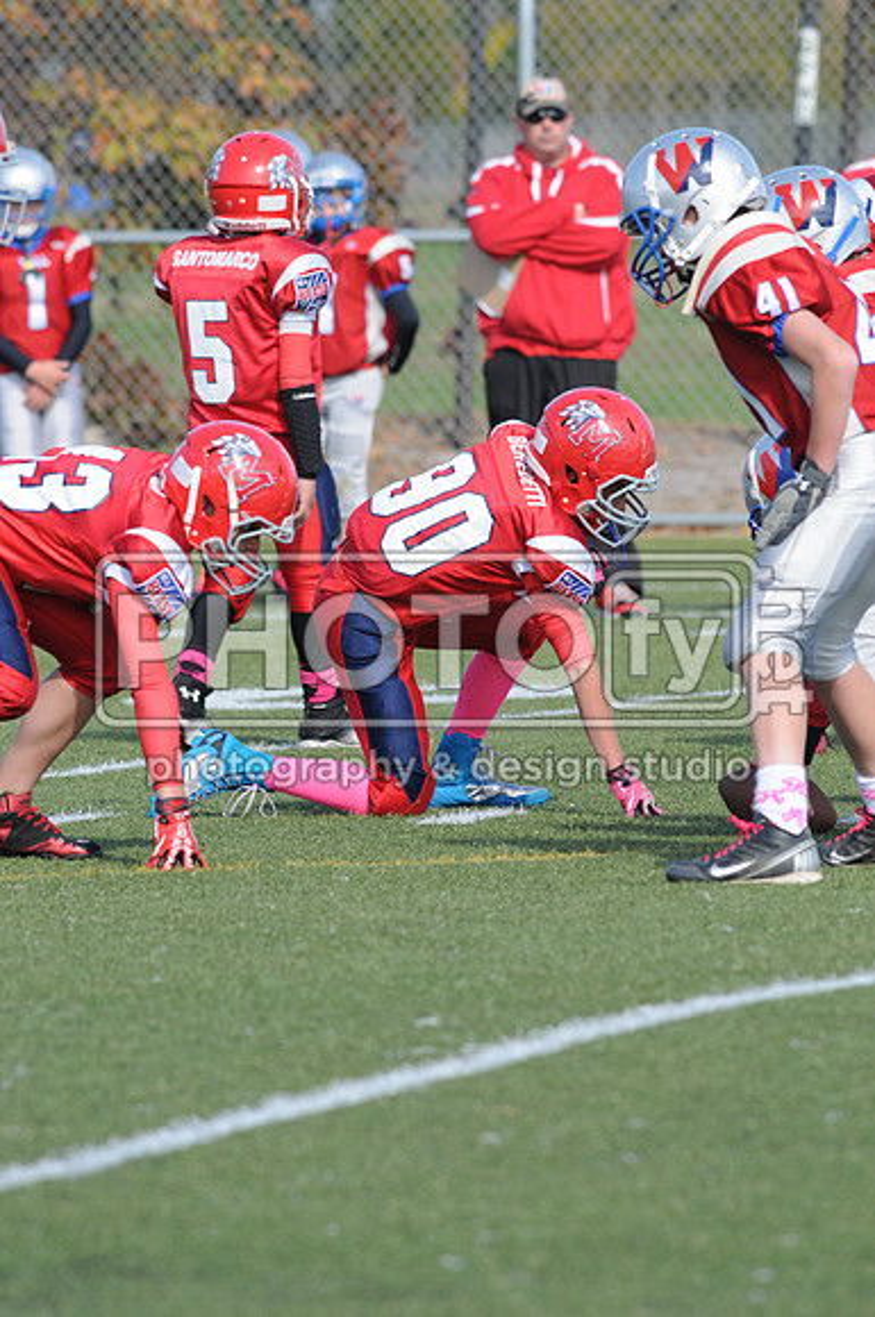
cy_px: 658
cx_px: 438
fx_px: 16454
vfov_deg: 4.6
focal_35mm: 450
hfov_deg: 3.0
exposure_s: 1/500
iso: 200
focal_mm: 300
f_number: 6.3
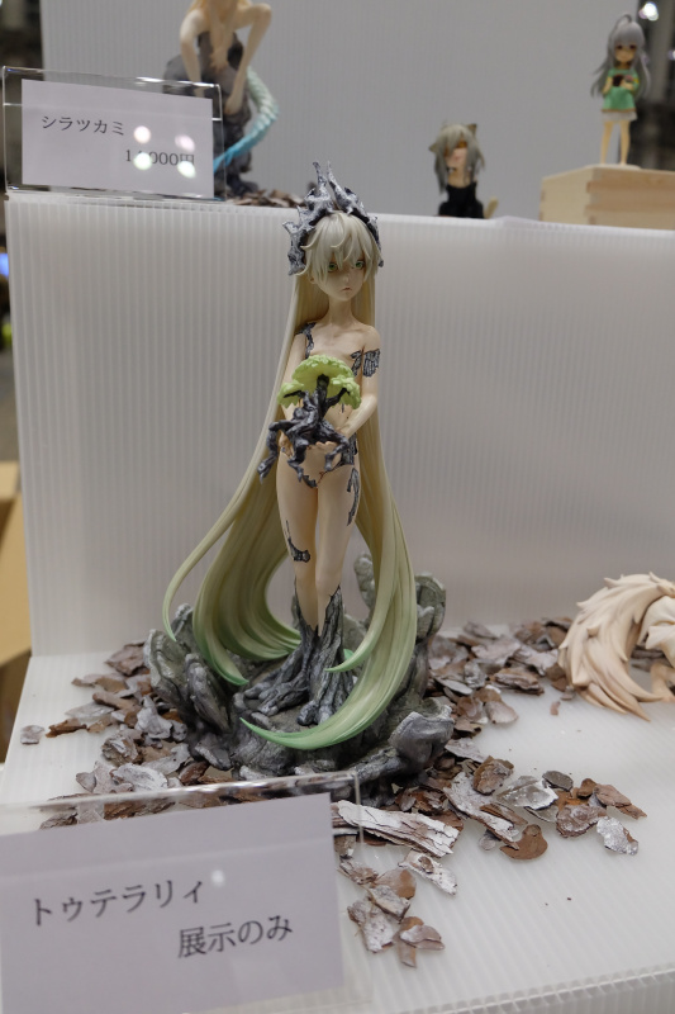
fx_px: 816
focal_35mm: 29
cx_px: 338
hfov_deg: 44.9
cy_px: 507
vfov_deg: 63.7
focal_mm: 19.2
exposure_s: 1/125
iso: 1600
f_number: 3.8
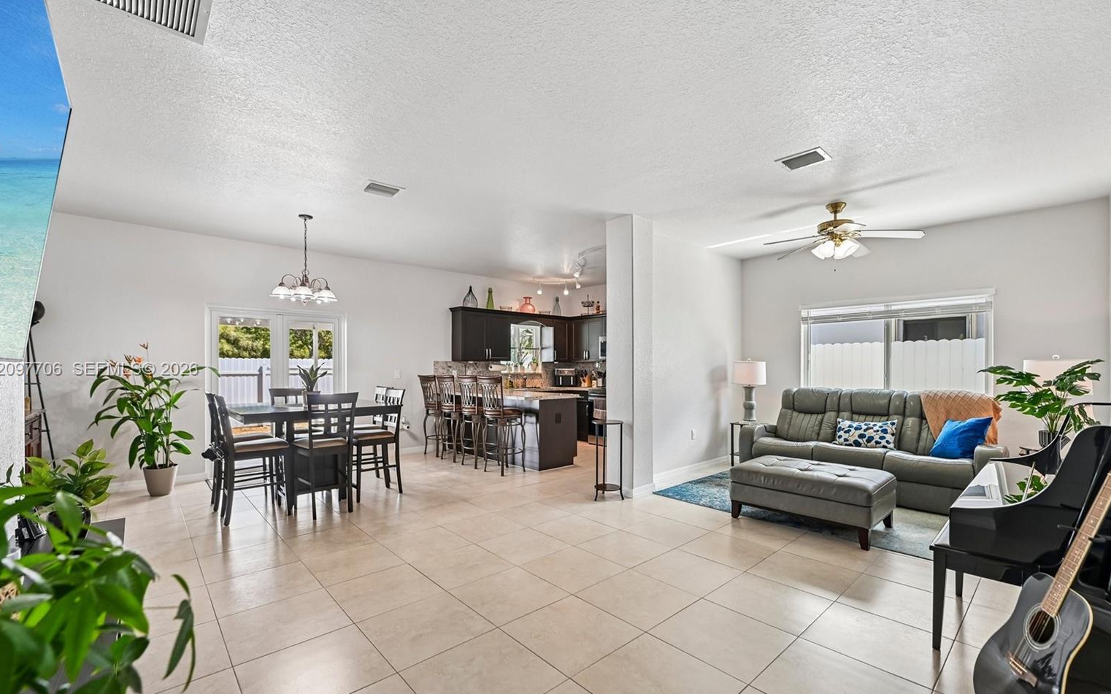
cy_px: 370
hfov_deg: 101.5
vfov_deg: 74.7
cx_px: 555
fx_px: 454
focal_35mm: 15
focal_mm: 14
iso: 100
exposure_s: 1/100
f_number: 3.5
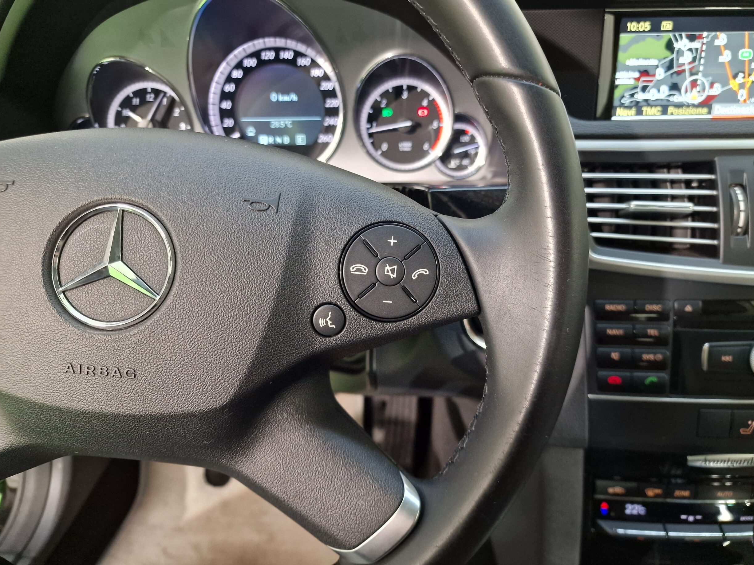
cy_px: 271
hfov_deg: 71.6
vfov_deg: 56.8
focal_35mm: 24
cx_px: 389
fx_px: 523
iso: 500
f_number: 1.8
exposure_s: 1/33
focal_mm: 6.4
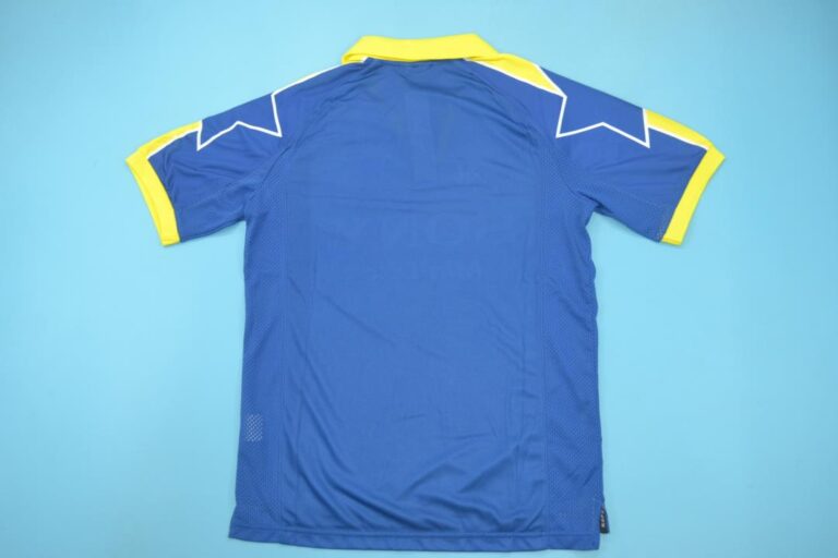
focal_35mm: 30
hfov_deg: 61.9
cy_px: 279
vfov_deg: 43.6
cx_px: 419
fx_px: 698
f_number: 5
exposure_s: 1/60
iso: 200
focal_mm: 20
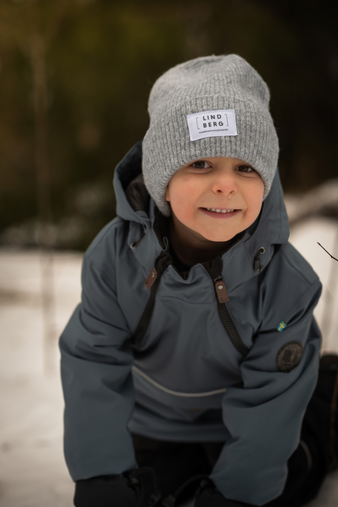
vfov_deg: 23.9
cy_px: 254
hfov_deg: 16.1
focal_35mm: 85
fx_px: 1198
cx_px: 169
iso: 100
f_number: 2.8
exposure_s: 1/320
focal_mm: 85
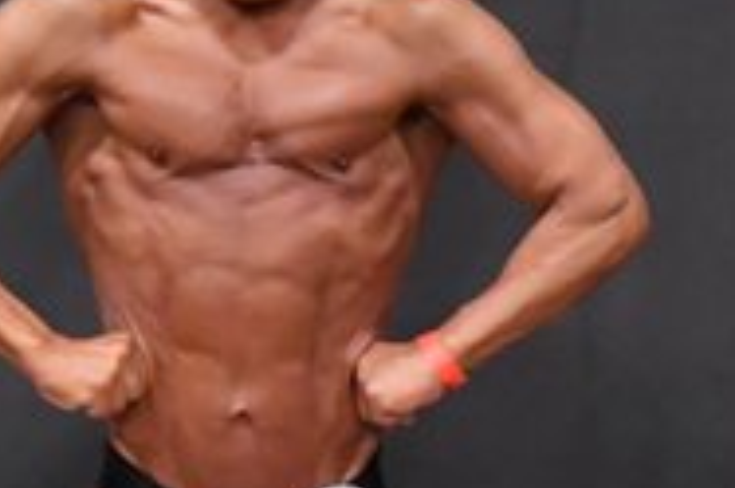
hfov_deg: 2.2
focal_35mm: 933
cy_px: 586
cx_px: 674
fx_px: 19016
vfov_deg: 1.5
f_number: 5.6
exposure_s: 1/400
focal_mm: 150
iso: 5000
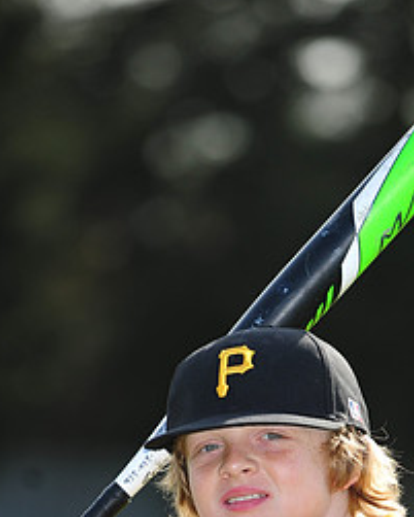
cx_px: 268
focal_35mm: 433
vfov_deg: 4.5
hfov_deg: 3.6
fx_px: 6628
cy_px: 571
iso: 400
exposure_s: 1/1600
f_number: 4.5
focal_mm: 200
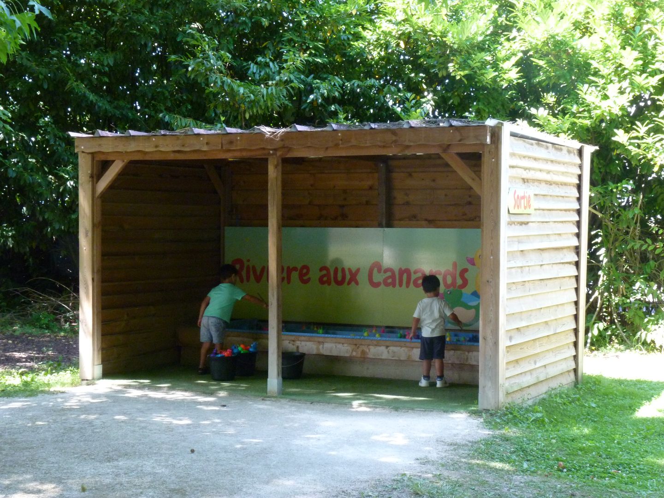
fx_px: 1285
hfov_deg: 29.0
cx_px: 332
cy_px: 249
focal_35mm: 67
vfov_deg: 21.9
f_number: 7.1
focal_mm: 11.9
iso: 400
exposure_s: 1/30
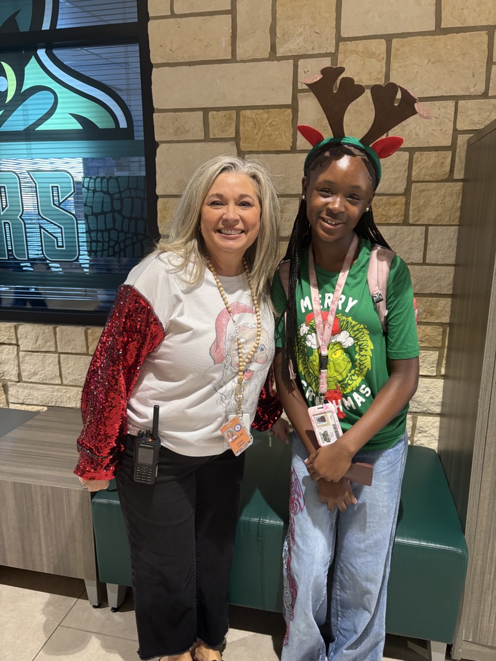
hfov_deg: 53.1
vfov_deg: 67.3
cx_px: 248
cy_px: 330
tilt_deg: -14.3
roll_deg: +0.6
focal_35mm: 26
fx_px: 497
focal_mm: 5.96
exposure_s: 1/60
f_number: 1.6
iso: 160
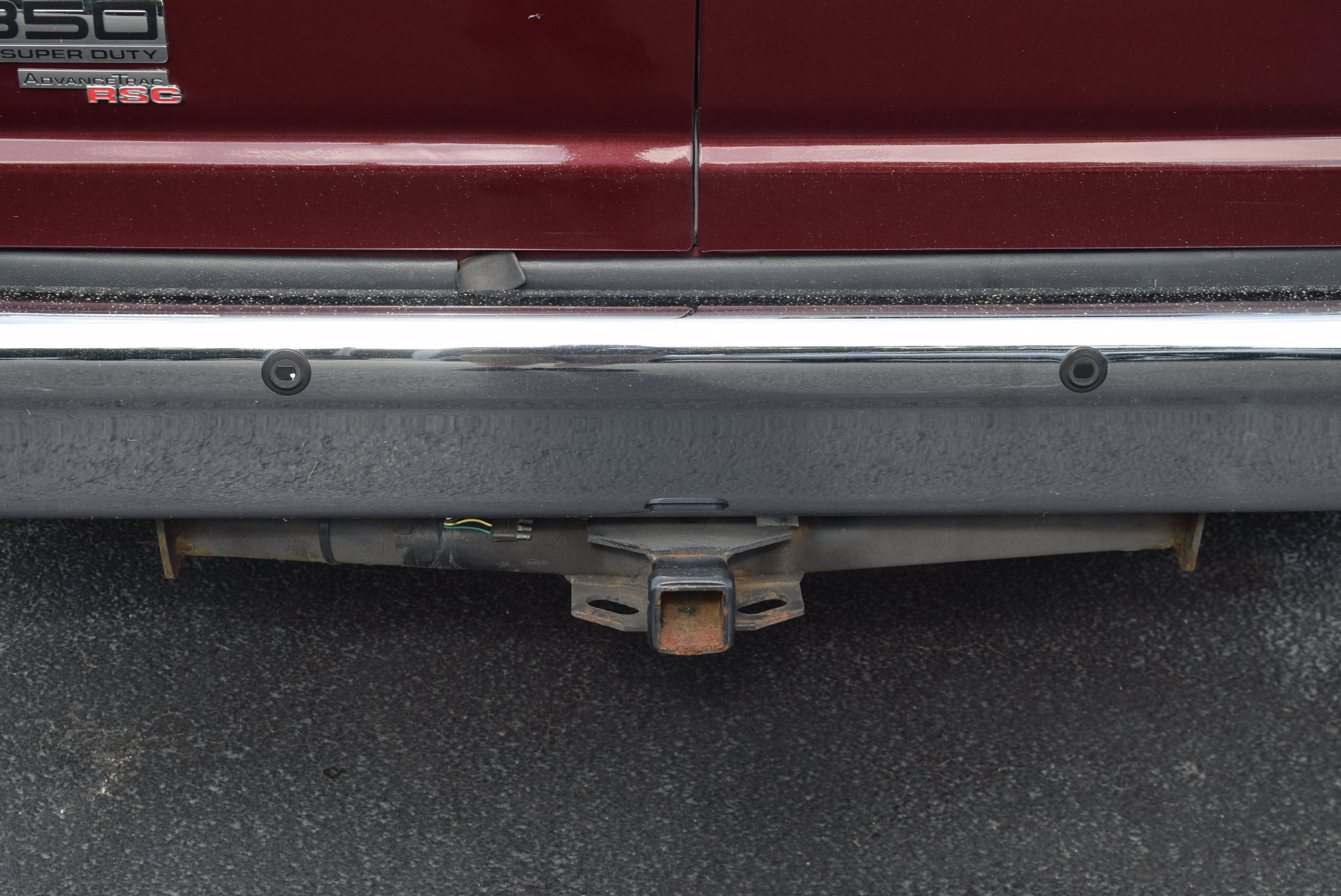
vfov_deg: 20.2
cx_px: 670
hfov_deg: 29.8
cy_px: 448
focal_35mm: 68
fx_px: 2516
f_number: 8
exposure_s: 1/250
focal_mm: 45
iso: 400
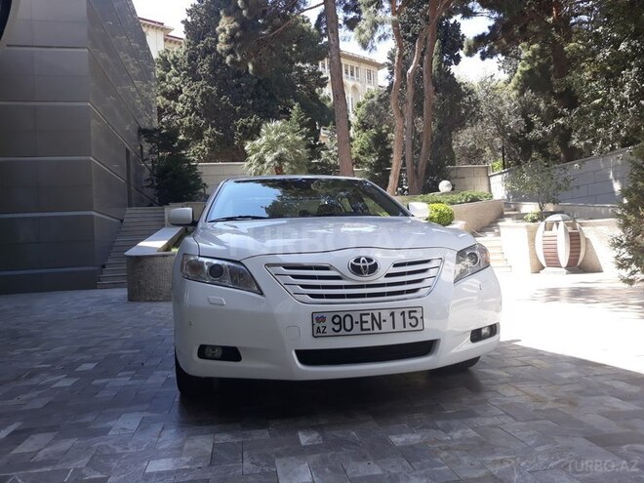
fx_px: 502
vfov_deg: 51.4
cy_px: 242
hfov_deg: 65.3
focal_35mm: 27
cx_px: 322
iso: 40
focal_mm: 3.71
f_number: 1.7
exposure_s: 1/356
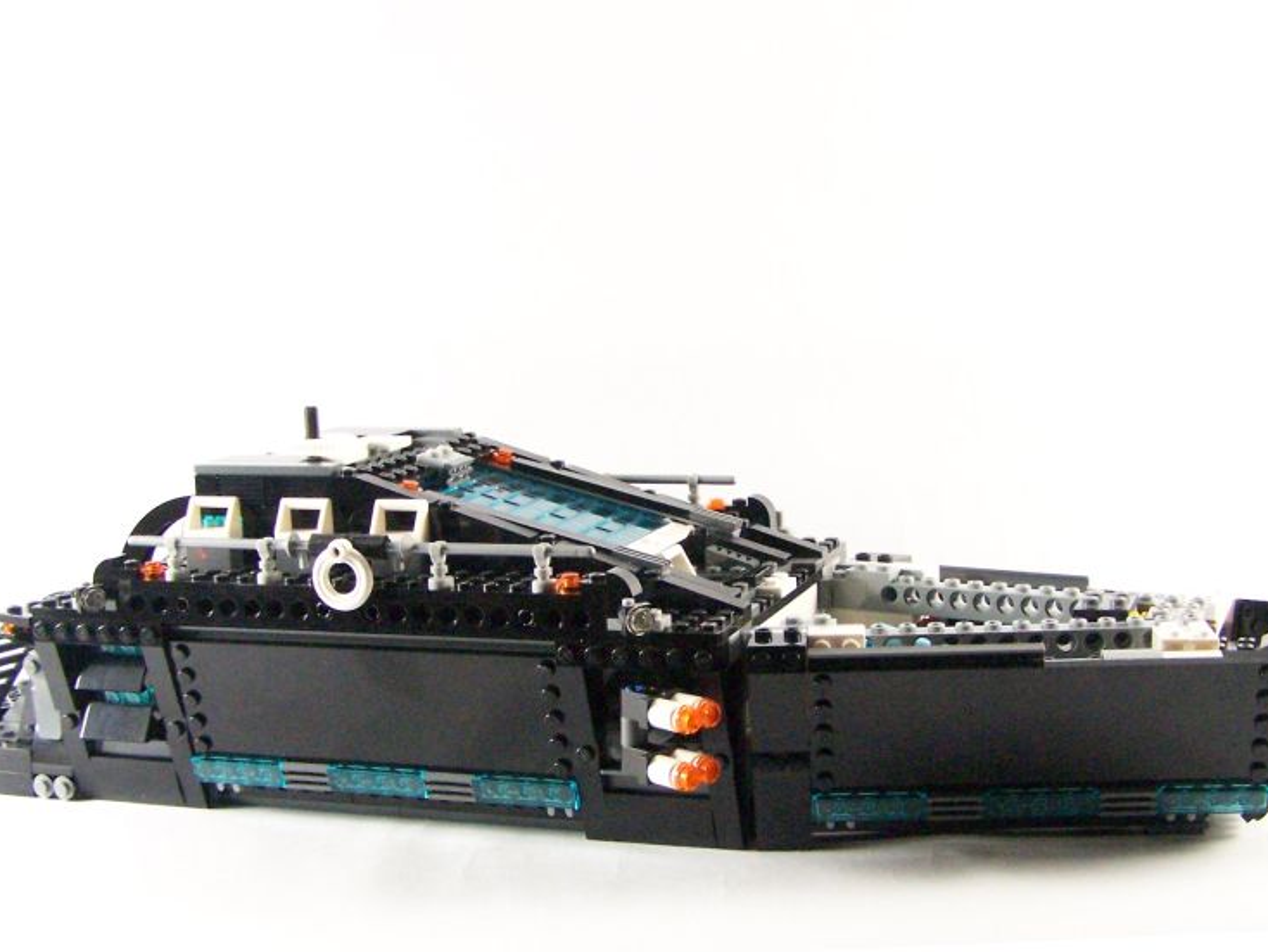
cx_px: 713
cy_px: 510
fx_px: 1942
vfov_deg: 27.5
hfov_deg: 36.1
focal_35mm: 53
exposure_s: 1/60
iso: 400
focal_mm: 6.3
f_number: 3.6
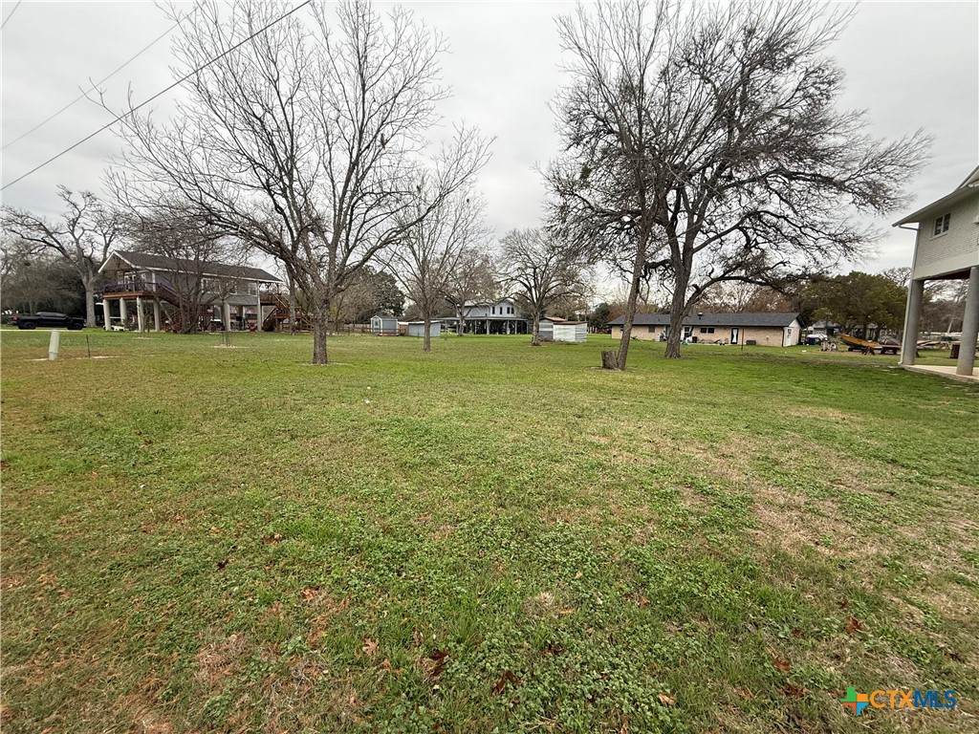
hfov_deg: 102.1
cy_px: 367
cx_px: 490
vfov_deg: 85.7
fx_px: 396
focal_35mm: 14
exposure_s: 1/160
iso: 50
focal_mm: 2.22
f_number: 2.2
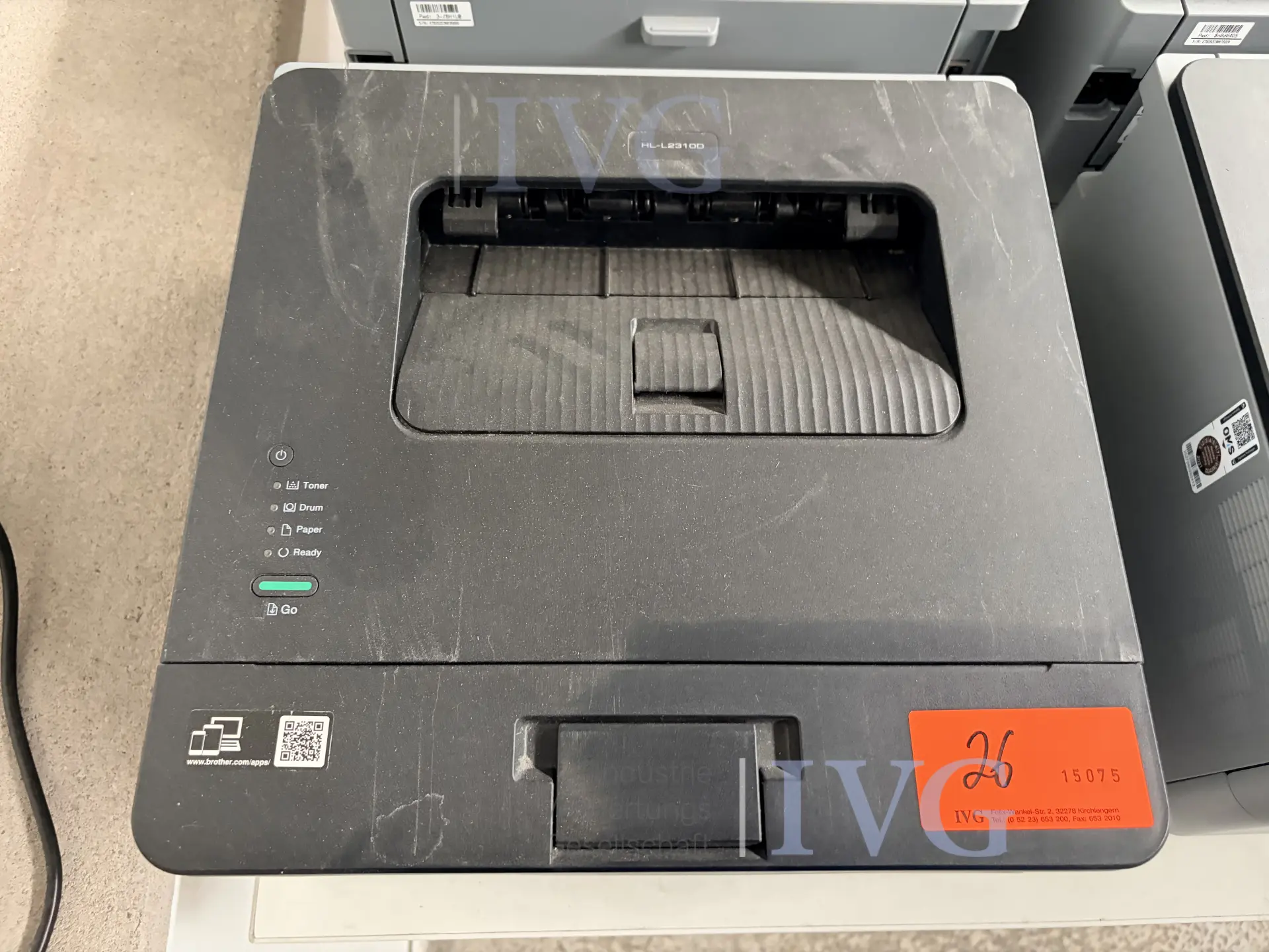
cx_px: 634
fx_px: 953
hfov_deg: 67.3
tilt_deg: -68.2
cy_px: 476
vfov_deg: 53.1
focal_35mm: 26
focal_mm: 5.96
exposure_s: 1/31
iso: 640
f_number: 1.6
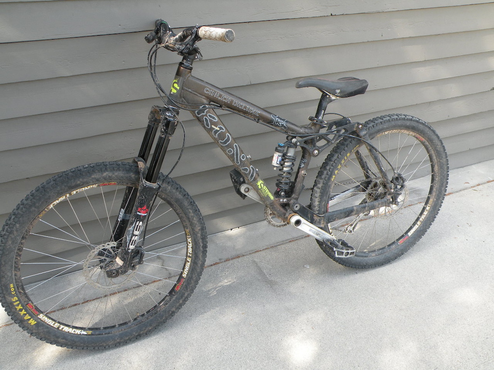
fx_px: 471
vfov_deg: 42.9
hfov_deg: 55.4
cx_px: 247
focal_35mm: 33
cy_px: 185
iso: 64
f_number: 4
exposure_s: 1/73.2
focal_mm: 5.8
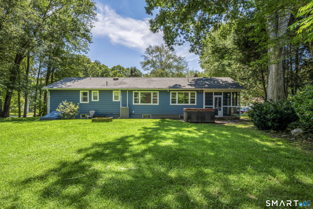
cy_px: 104
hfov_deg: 88.4
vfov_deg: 66.0
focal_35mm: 18
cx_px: 156
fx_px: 161
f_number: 9
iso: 320
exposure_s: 1/50
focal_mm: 18.5
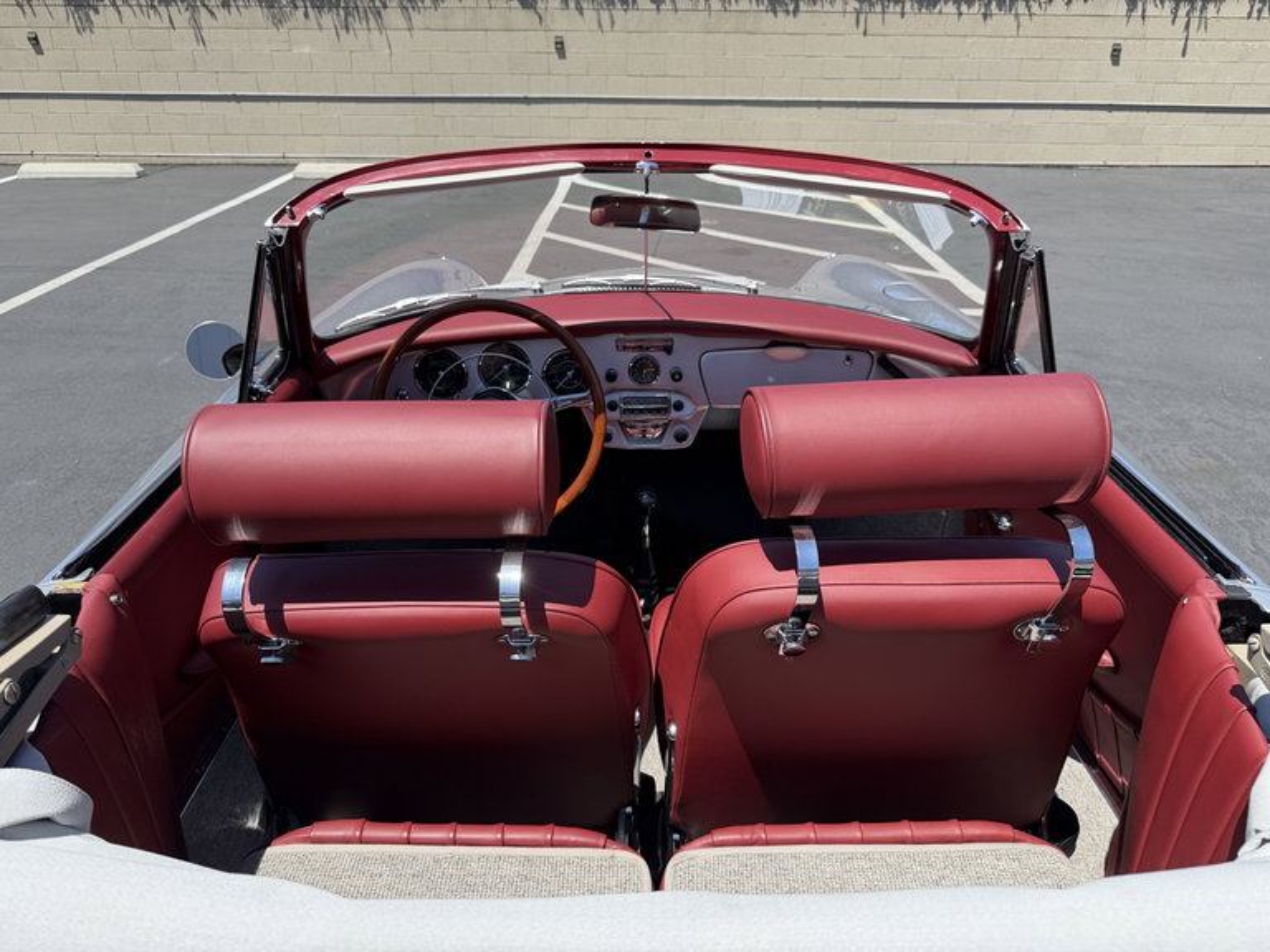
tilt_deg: -26.4
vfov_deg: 56.8
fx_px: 881
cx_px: 635
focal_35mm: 24
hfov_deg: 71.6
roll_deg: +0.0
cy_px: 476
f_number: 1.78
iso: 80
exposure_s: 1/2801
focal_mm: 6.76
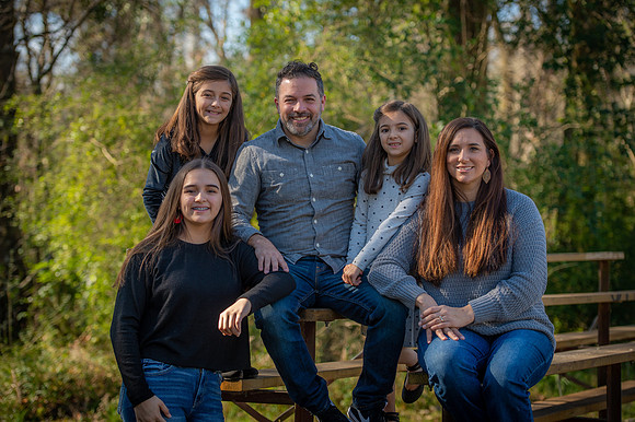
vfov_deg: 14.8
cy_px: 211
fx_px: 1622
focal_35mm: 92
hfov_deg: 22.2
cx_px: 318
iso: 50
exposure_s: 1/250
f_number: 3.5
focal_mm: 92
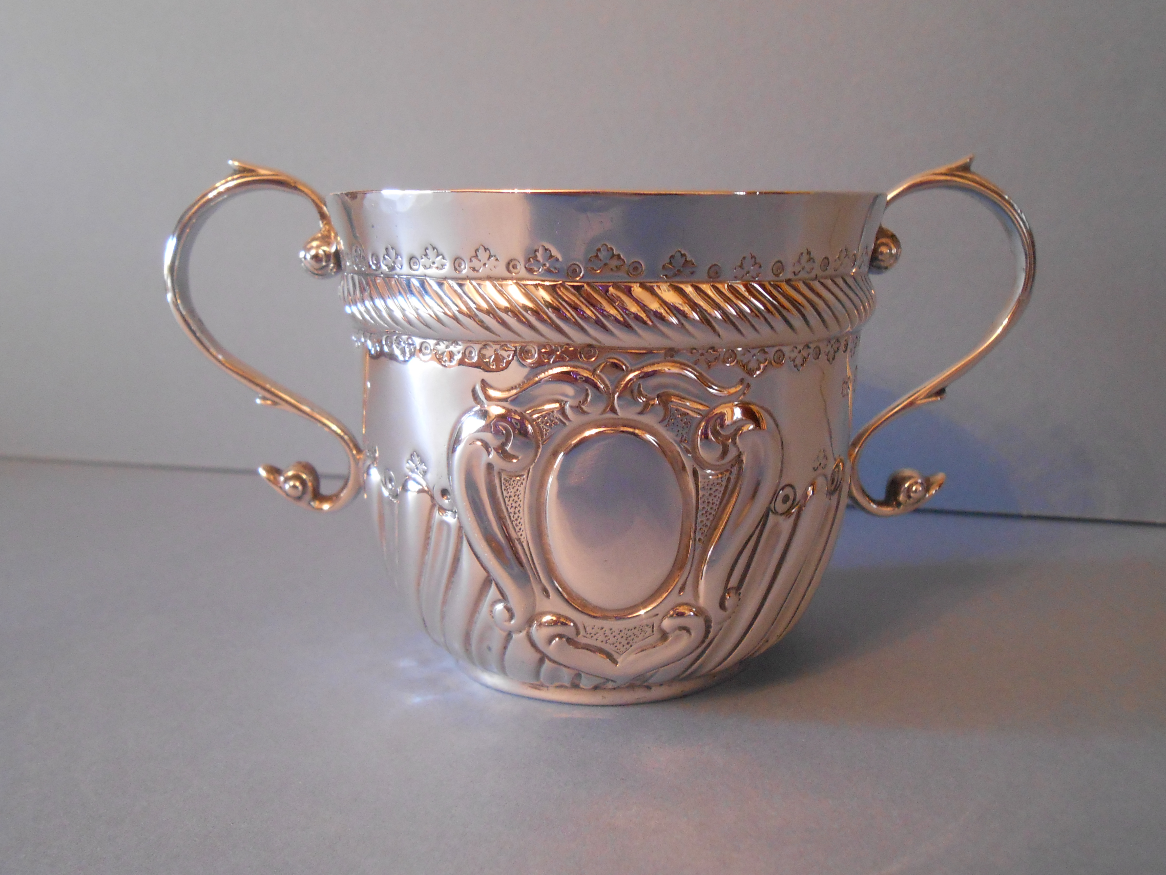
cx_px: 583
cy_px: 438
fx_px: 1011
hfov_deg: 60.0
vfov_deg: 46.8
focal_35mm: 30
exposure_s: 1/8
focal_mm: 5.3
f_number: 3.8
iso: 400
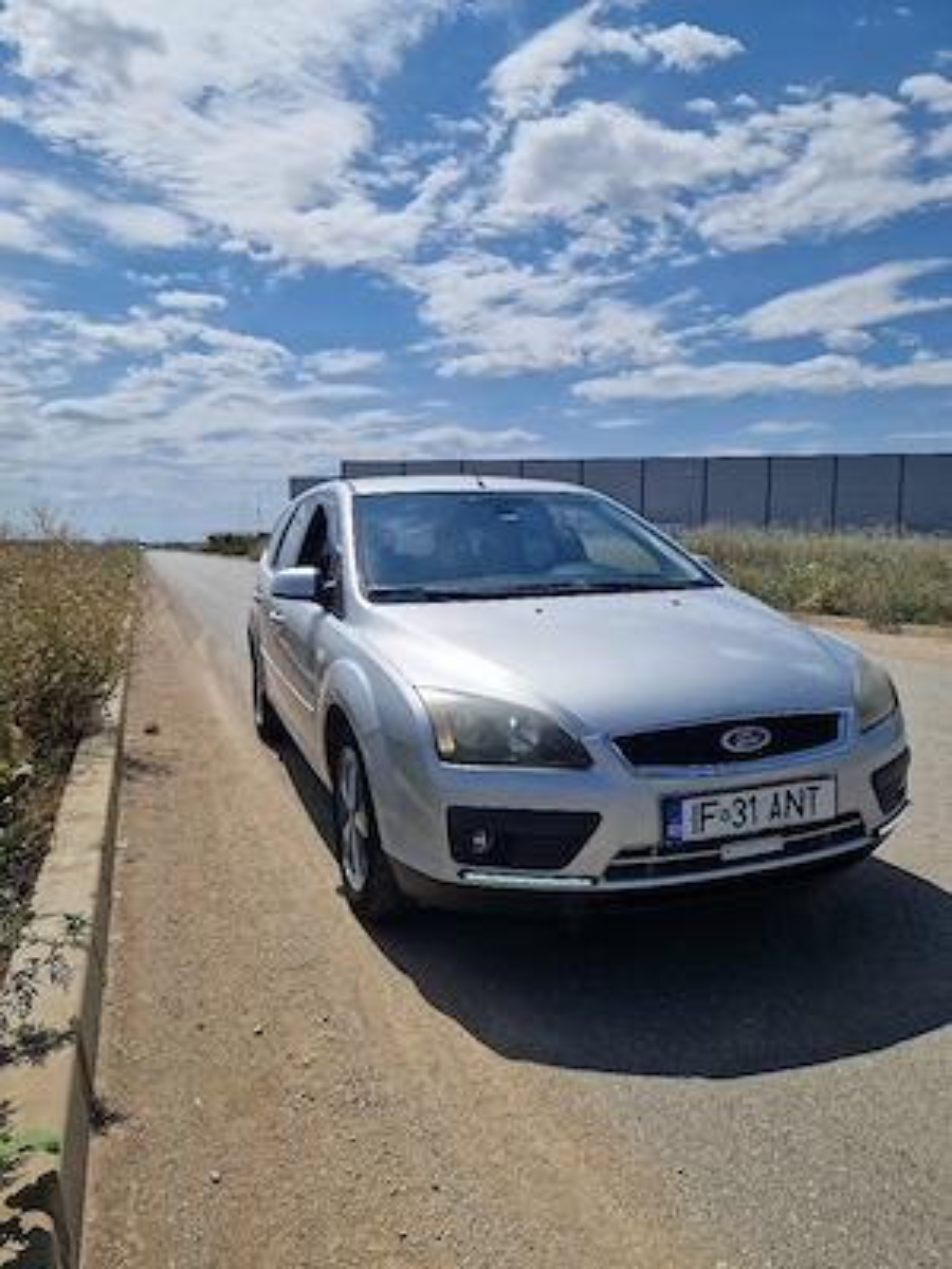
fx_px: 843
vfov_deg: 73.9
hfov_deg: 58.9
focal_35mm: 23
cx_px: 476
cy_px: 634
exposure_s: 1/5000
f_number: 1.8
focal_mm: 5.4
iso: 50
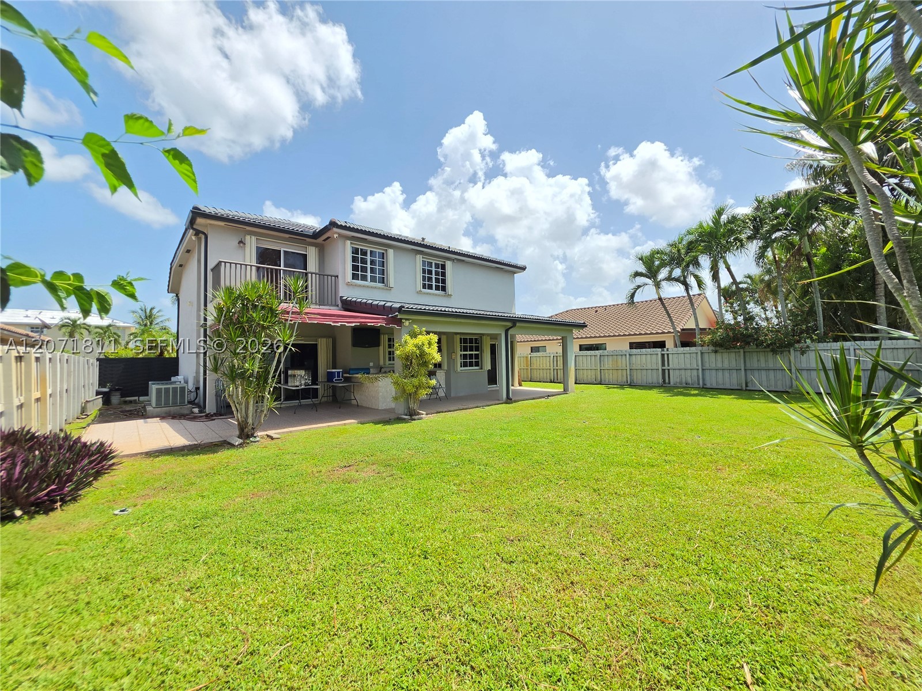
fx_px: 346
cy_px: 346
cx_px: 461
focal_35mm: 13
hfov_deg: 106.2
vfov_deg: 89.9
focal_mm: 2.2
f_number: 1.9
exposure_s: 1/1681
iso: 32
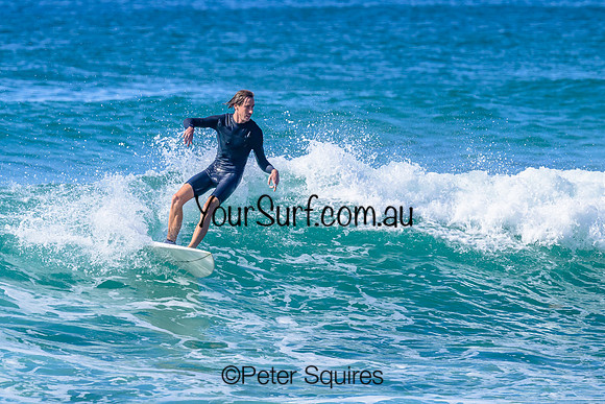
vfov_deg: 2.2
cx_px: 238
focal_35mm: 625
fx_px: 10509
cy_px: 182
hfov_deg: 3.3
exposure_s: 1/2000
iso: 900
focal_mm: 500
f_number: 10
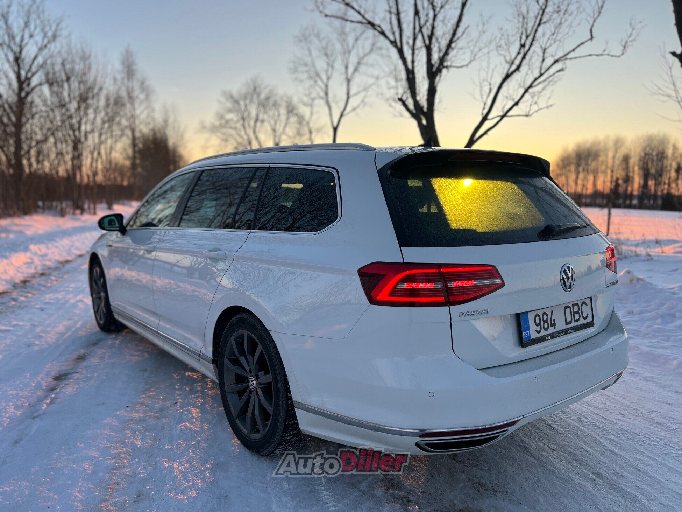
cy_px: 256
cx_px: 341
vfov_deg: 53.1
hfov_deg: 67.3
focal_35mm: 26
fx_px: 512
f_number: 1.5
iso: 50
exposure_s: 1/670
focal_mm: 5.7
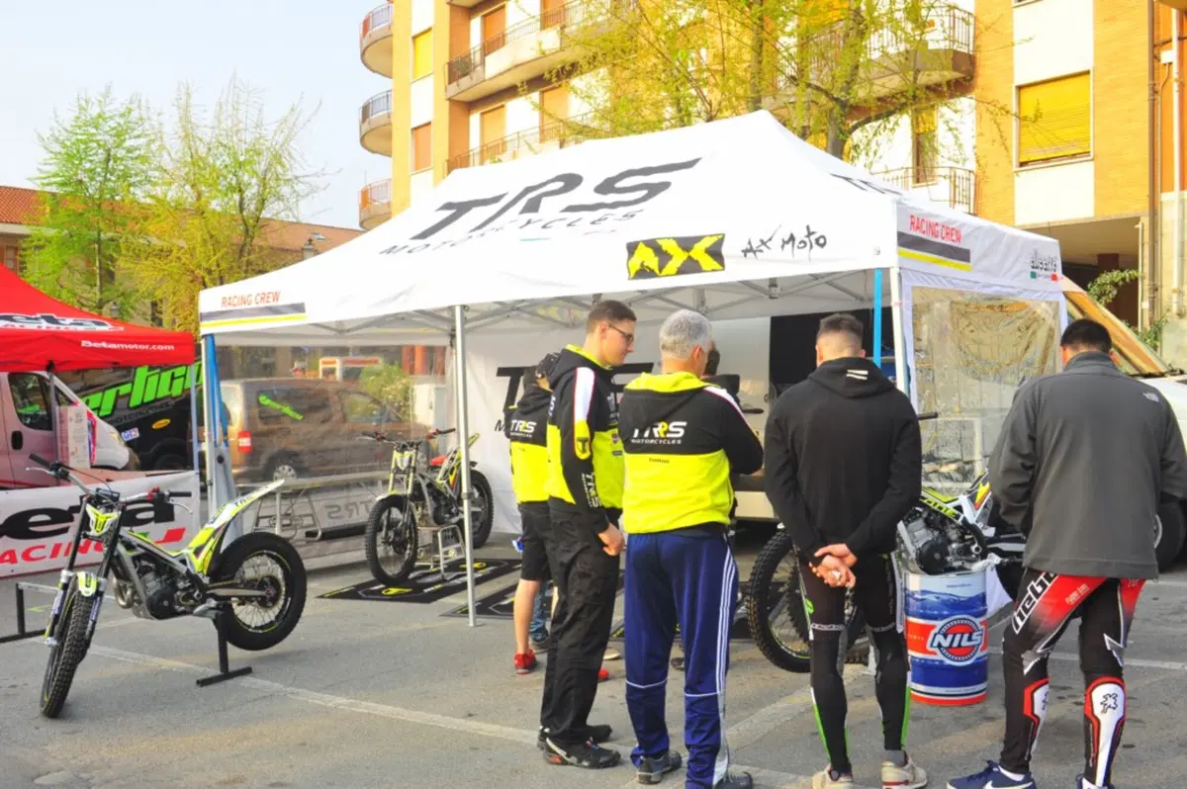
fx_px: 1153
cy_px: 394
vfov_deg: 37.8
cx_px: 594
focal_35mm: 35
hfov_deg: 54.5
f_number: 10
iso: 800
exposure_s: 1/250
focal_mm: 35
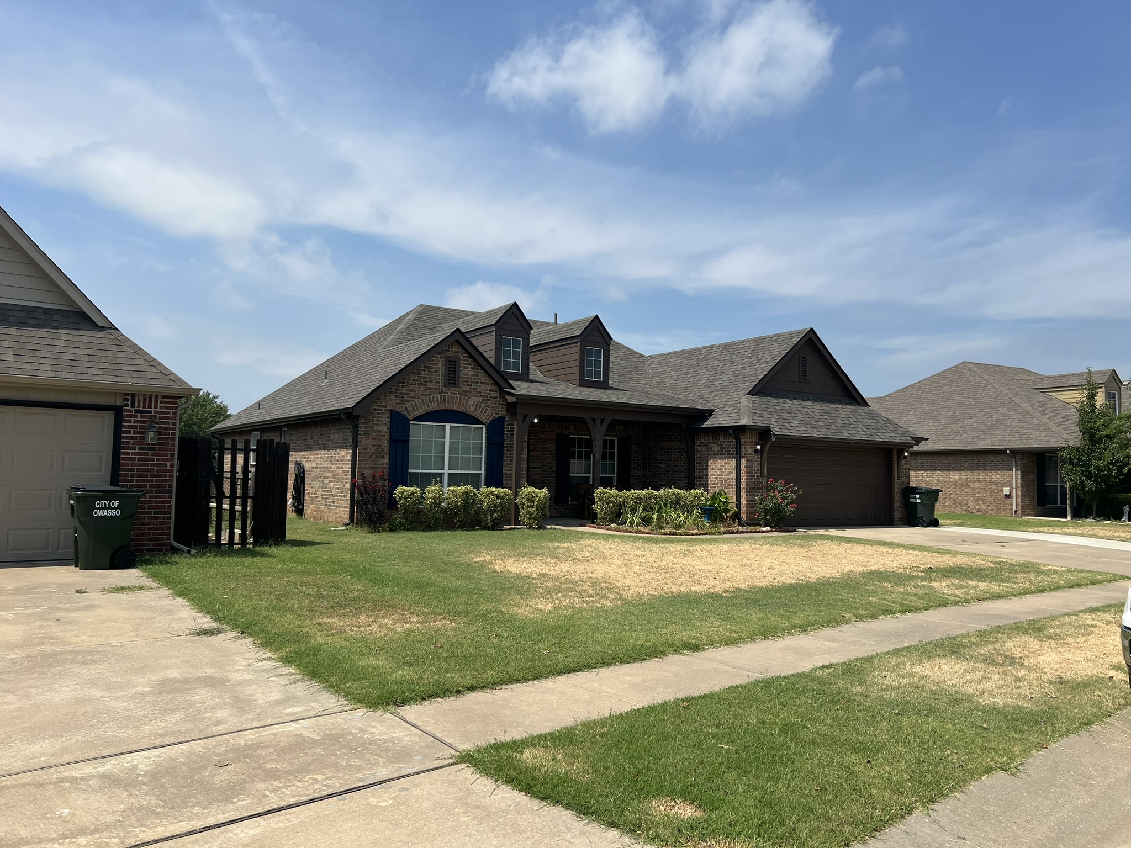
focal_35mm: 26
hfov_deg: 67.3
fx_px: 849
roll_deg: -0.9
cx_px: 566
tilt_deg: +3.3
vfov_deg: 53.1
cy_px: 424
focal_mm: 5.7
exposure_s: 1/6211
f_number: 1.5
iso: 50
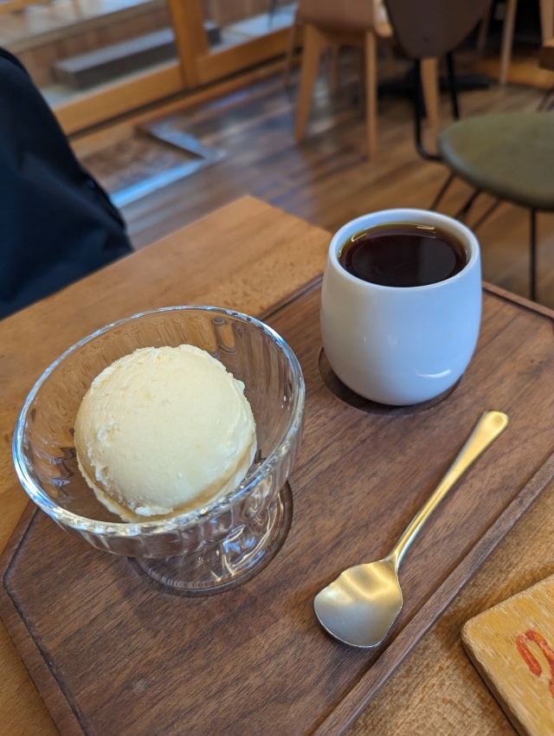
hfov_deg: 56.9
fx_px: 511
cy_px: 368
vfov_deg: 71.5
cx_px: 277
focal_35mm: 24
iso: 285
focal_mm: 6.81
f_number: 1.85
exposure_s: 1/140
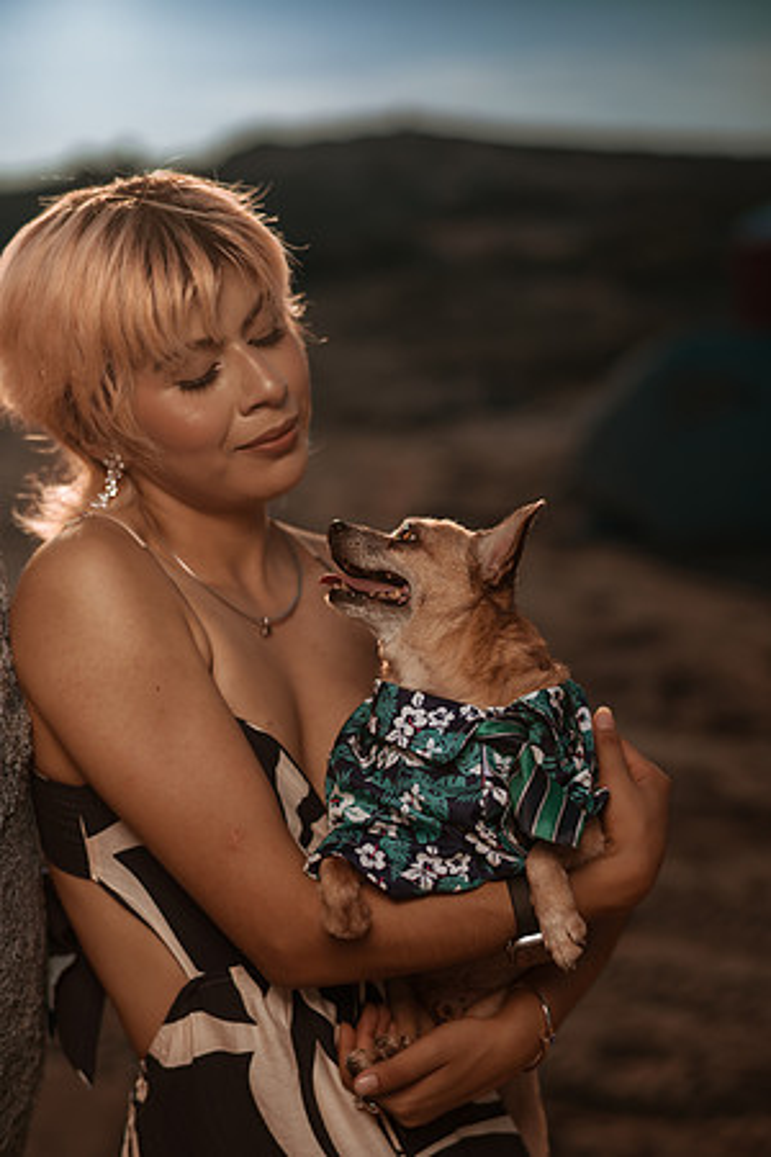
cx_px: 386
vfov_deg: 34.5
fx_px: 1863
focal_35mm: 58
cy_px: 578
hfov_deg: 23.4
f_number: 2.2
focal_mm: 58
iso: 50
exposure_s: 1/5000
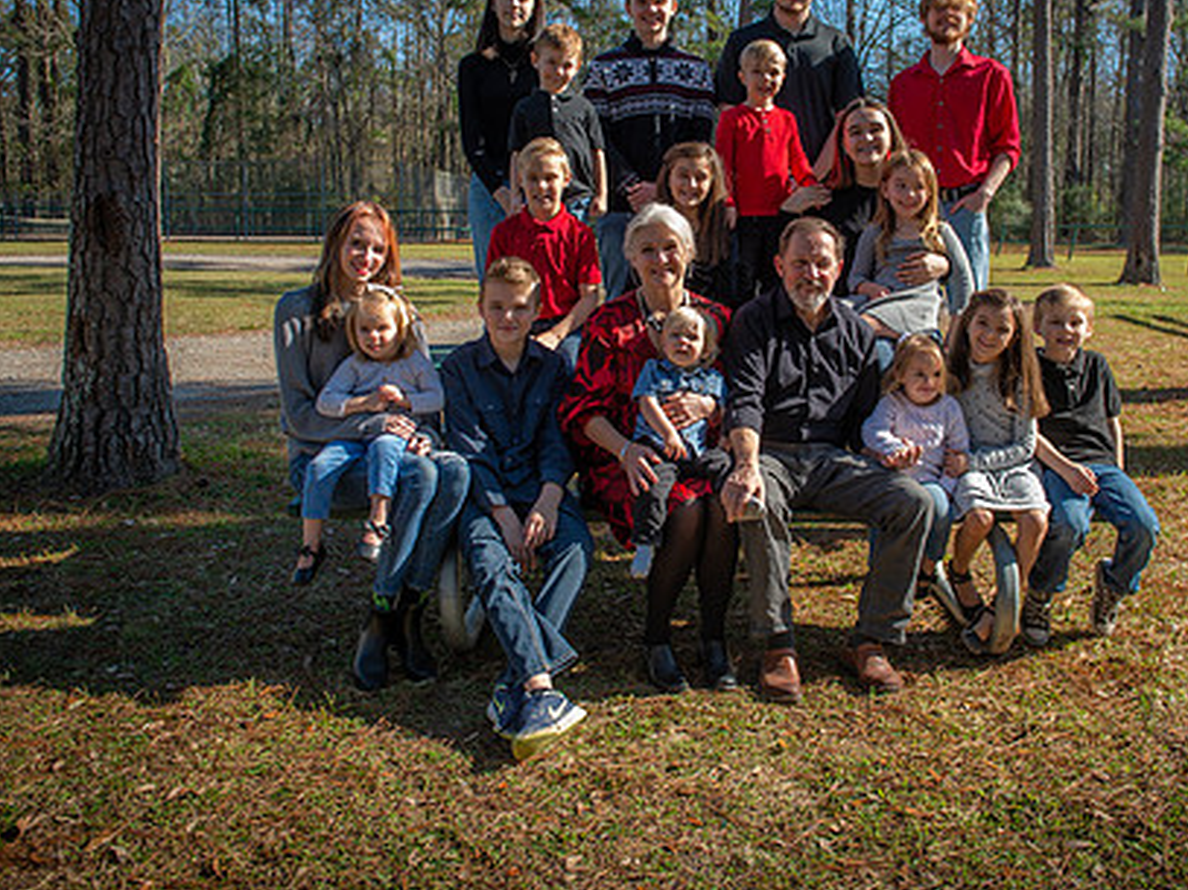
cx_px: 677
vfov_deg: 38.4
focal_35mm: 37
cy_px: 333
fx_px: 1269
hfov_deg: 50.0
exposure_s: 1/250
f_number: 5
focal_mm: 27
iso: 80
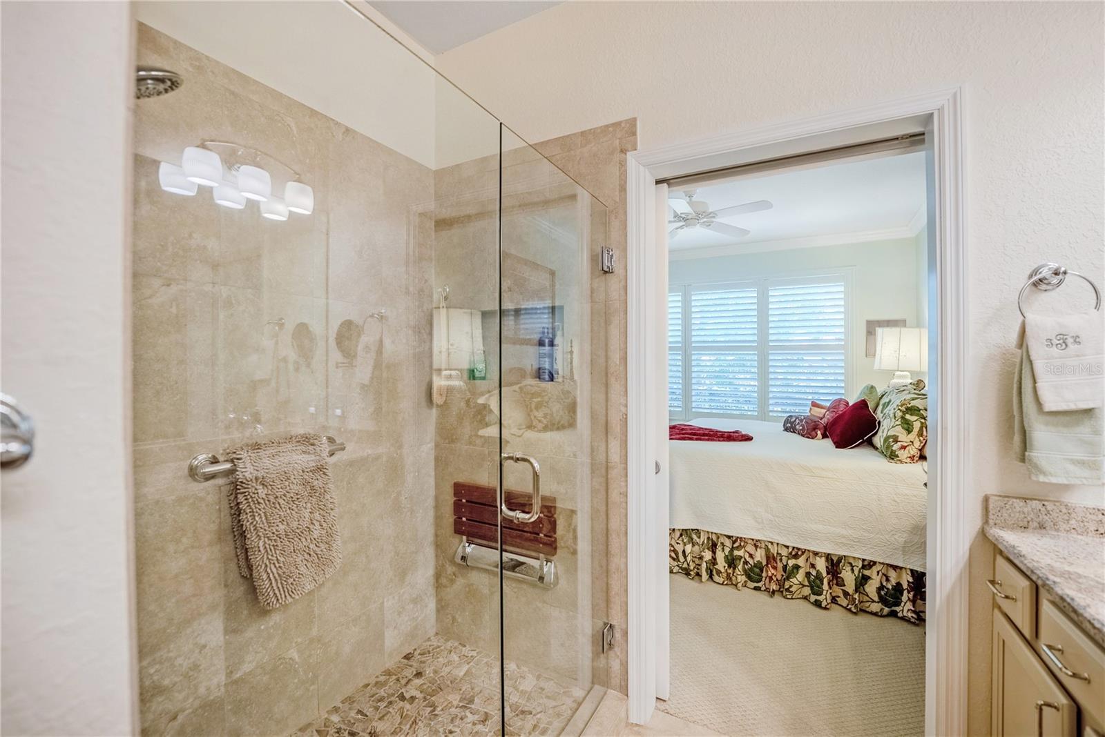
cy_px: 368
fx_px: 430
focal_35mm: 14
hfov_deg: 104.2
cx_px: 552
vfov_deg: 81.3
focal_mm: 14
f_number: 3.5
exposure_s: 1/2500
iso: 1600
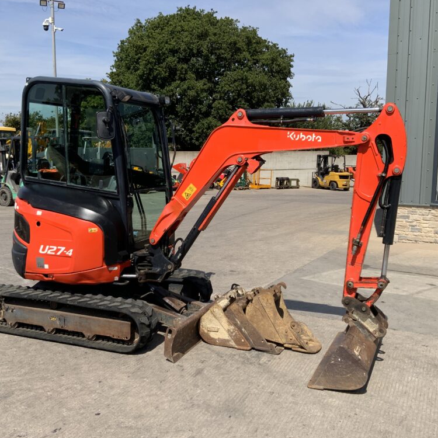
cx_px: 234
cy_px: 222
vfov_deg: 47.2
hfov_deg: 47.2
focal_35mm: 35
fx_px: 501
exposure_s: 1/2141
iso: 16
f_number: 1.8
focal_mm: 3
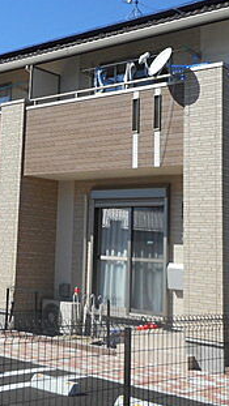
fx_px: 604
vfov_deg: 36.8
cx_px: 12
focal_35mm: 56
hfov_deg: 20.9
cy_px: 137
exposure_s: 1/1000
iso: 80
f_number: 3.7
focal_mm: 4.5
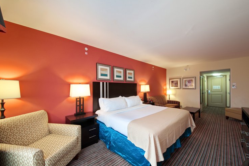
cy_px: 89
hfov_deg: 108.2
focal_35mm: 13
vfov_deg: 85.2
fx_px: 90
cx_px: 132
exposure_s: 1.3
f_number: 16
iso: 100
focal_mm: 12
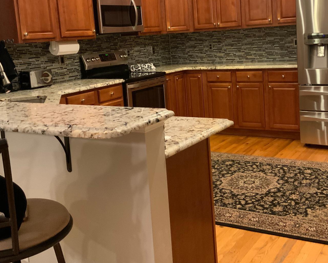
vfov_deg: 33.1
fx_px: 437
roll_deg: +4.2
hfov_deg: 41.0
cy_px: 87
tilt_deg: -8.3
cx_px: 197
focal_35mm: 45
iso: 250
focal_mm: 3
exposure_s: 1/40
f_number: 1.8
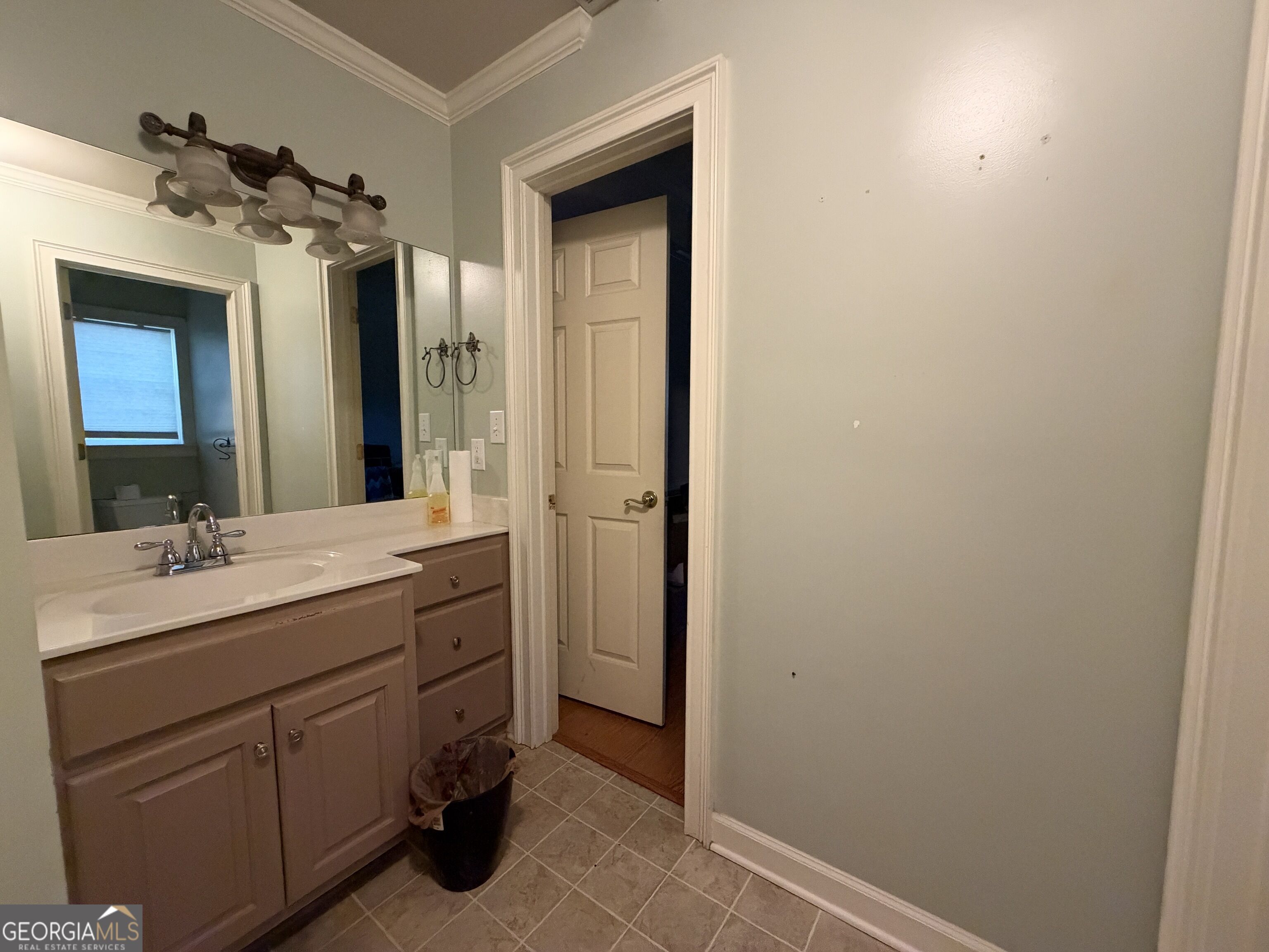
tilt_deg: -5.4
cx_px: 634
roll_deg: -0.2
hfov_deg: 102.1
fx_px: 513
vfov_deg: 85.7
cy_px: 476
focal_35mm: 14
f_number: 2.2
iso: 800
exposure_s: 1/60
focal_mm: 2.22
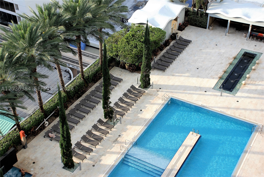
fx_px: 385
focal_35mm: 52
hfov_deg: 37.8
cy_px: 88
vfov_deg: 25.8
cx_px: 132
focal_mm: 35
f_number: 5.6
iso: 200
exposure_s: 1/125
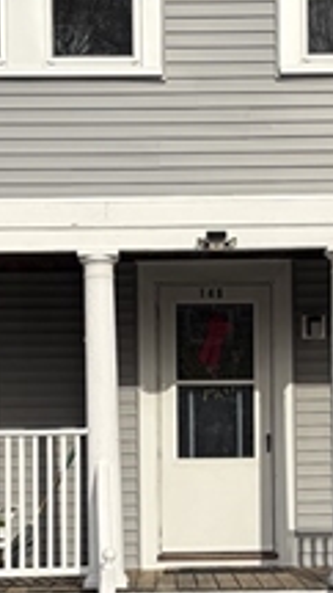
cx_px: 204
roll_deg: +1.5
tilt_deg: +2.7
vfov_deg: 21.0
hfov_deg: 12.0
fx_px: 1585
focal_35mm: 101
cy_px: 444
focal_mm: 5.96
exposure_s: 1/4950
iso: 50
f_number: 1.6
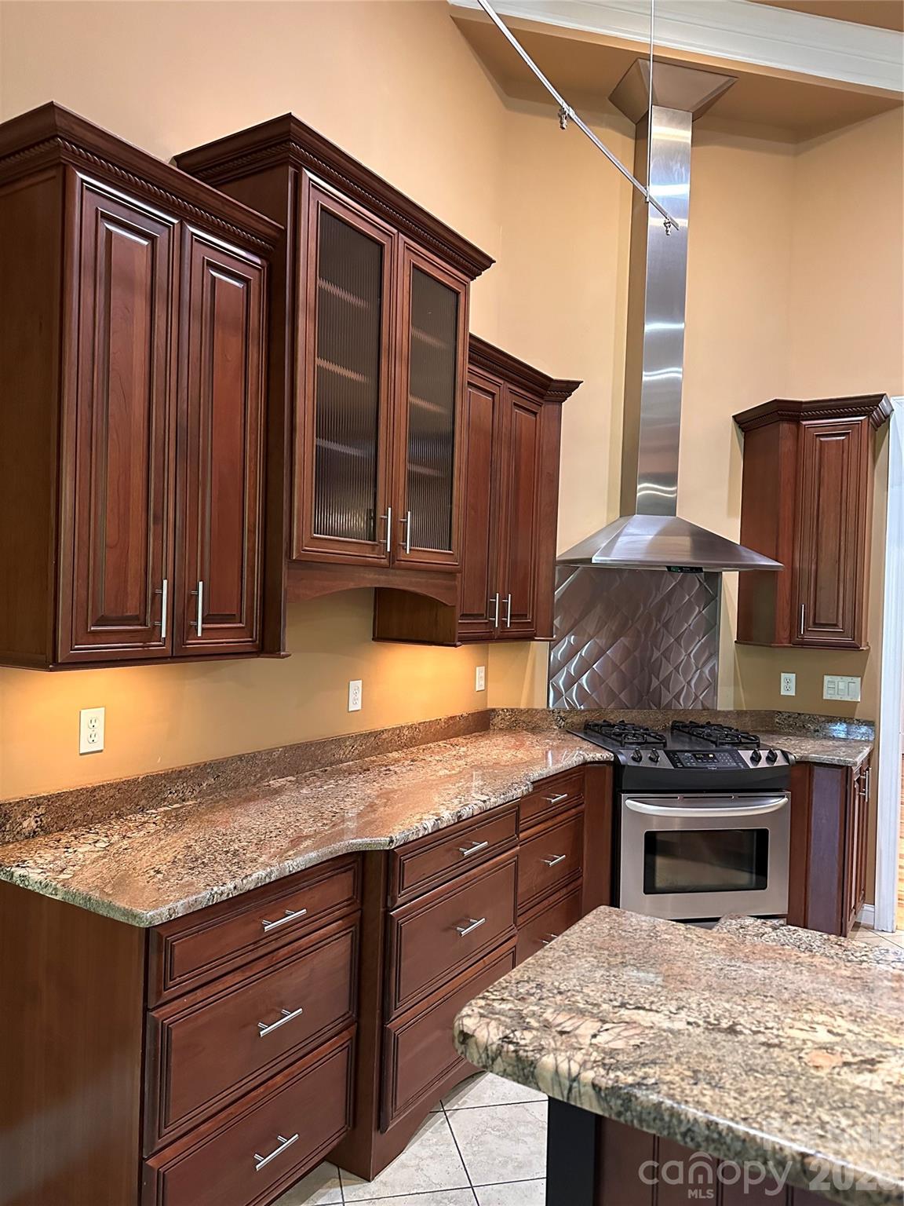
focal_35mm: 24
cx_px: 452
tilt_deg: +0.3
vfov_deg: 71.6
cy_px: 603
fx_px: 836
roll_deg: -2.1
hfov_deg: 56.8
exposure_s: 1/60
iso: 800
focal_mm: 6.86
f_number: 1.78
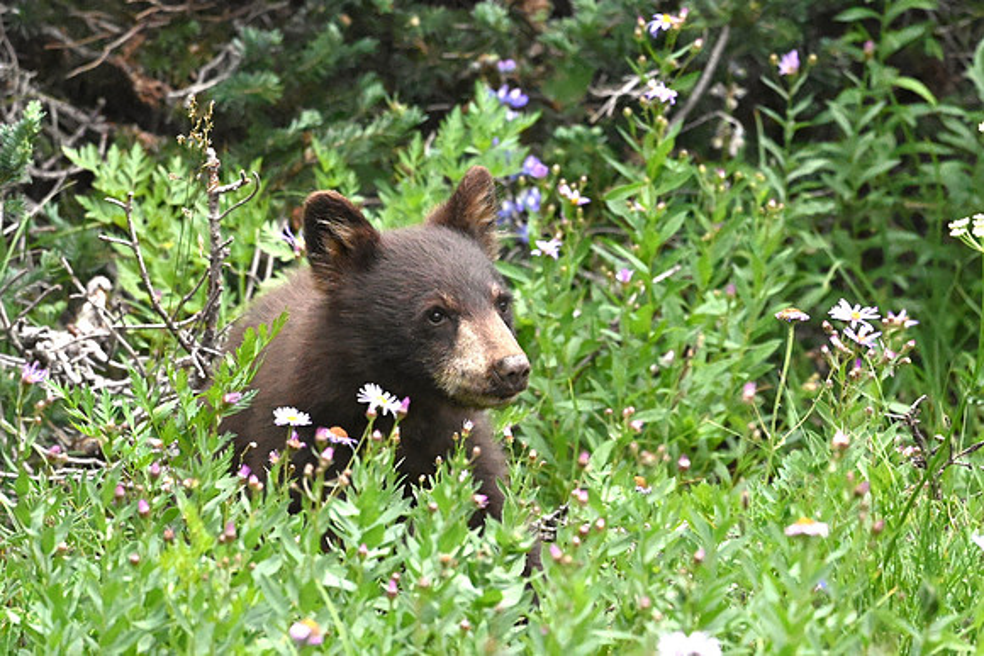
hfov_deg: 3.4
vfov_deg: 2.3
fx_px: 16403
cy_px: 328
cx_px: 492
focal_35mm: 600
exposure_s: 1/2500
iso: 6400
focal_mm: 600
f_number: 6.3
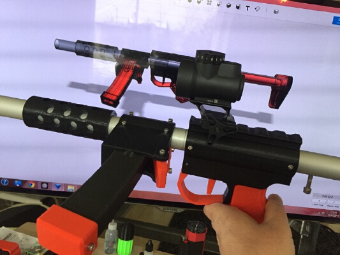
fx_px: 285
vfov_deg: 48.2
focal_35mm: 29
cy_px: 128
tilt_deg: -2.9
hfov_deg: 61.6
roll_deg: -7.5
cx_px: 170
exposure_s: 1/33
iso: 200
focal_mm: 4.15
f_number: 2.2
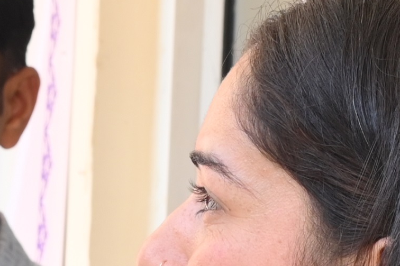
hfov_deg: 9.3
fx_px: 2398
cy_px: 539
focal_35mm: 216
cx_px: -187
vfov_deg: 6.2
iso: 320
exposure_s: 1/160
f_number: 8
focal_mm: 30
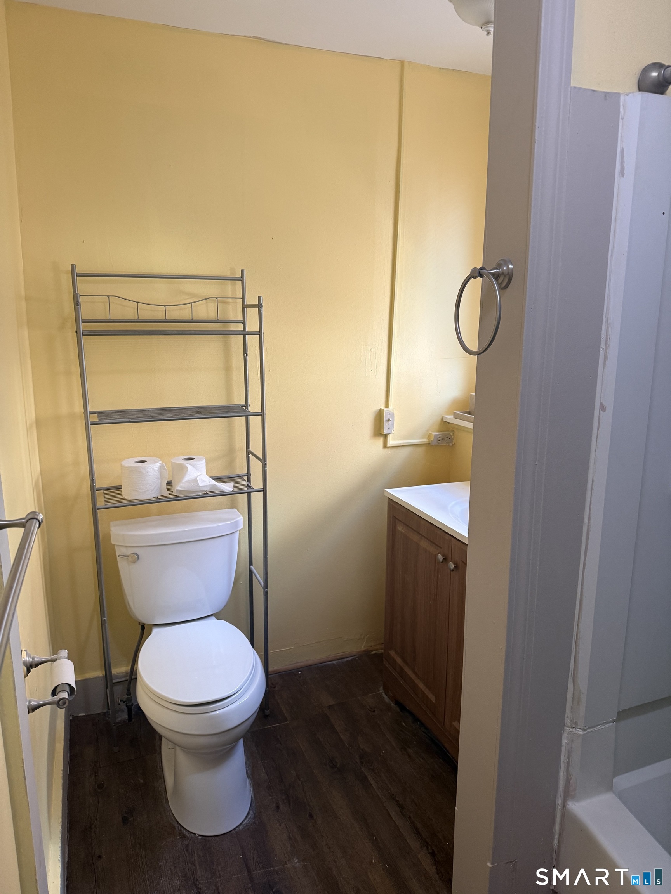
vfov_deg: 71.6
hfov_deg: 56.8
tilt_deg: -10.9
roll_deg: -0.8
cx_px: 336
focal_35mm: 24
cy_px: 447
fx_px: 620
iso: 250
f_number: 1.78
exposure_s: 1/59
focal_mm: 6.76
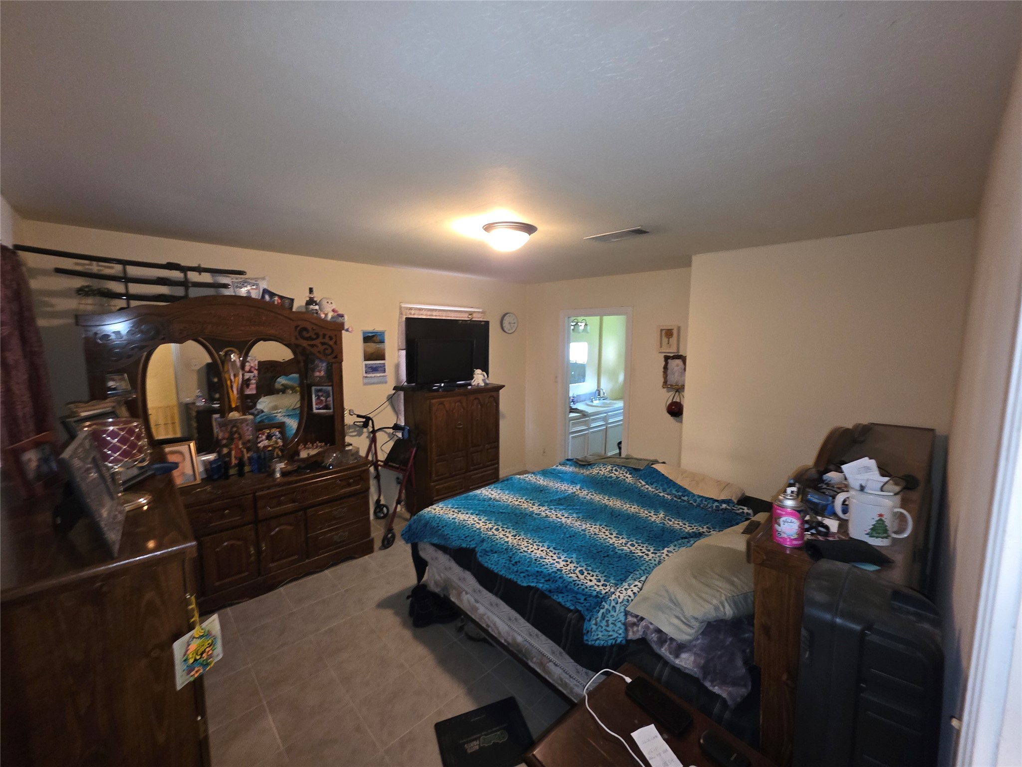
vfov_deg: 89.9
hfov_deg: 106.2
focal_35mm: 13
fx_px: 384
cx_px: 511
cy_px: 384
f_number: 1.9
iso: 1250
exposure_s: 1/9.36
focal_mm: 2.2
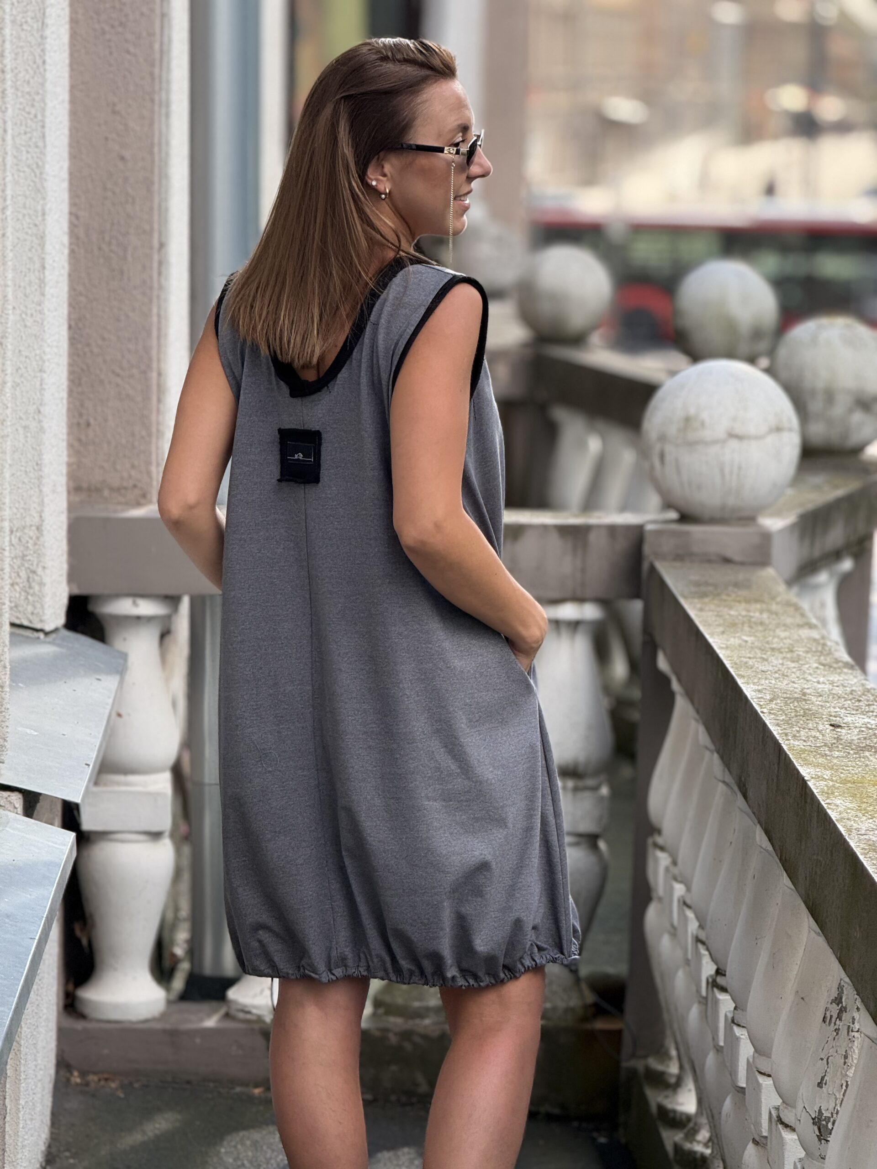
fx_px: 4054
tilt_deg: -6.7
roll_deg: -2.0
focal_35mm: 120
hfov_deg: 12.3
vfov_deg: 16.4
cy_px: 584
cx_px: 438
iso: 64
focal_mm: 15.66
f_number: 2.8
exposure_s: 1/315
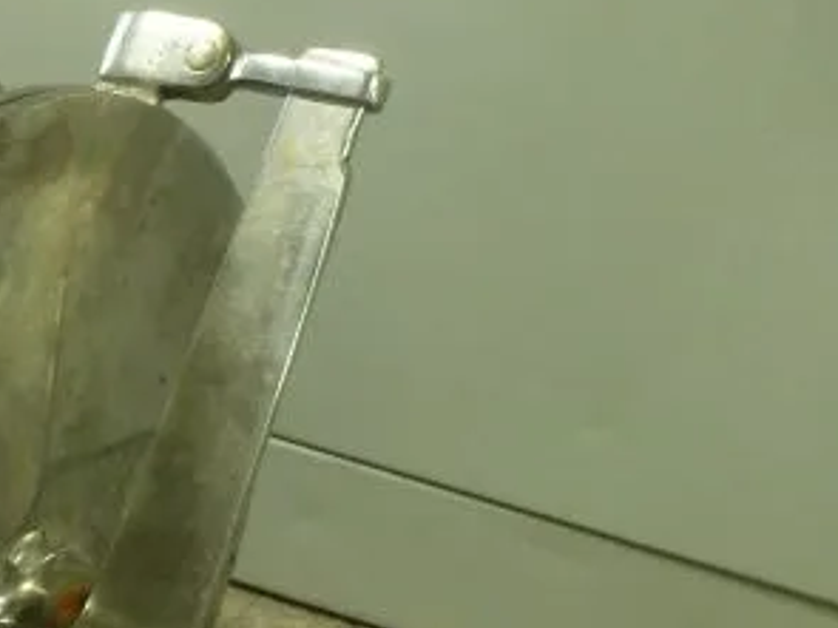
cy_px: 526
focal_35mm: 76
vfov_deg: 19.1
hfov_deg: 23.0
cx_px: -227
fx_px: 1839
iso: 400
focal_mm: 4.9
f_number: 3.3
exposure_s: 1/6
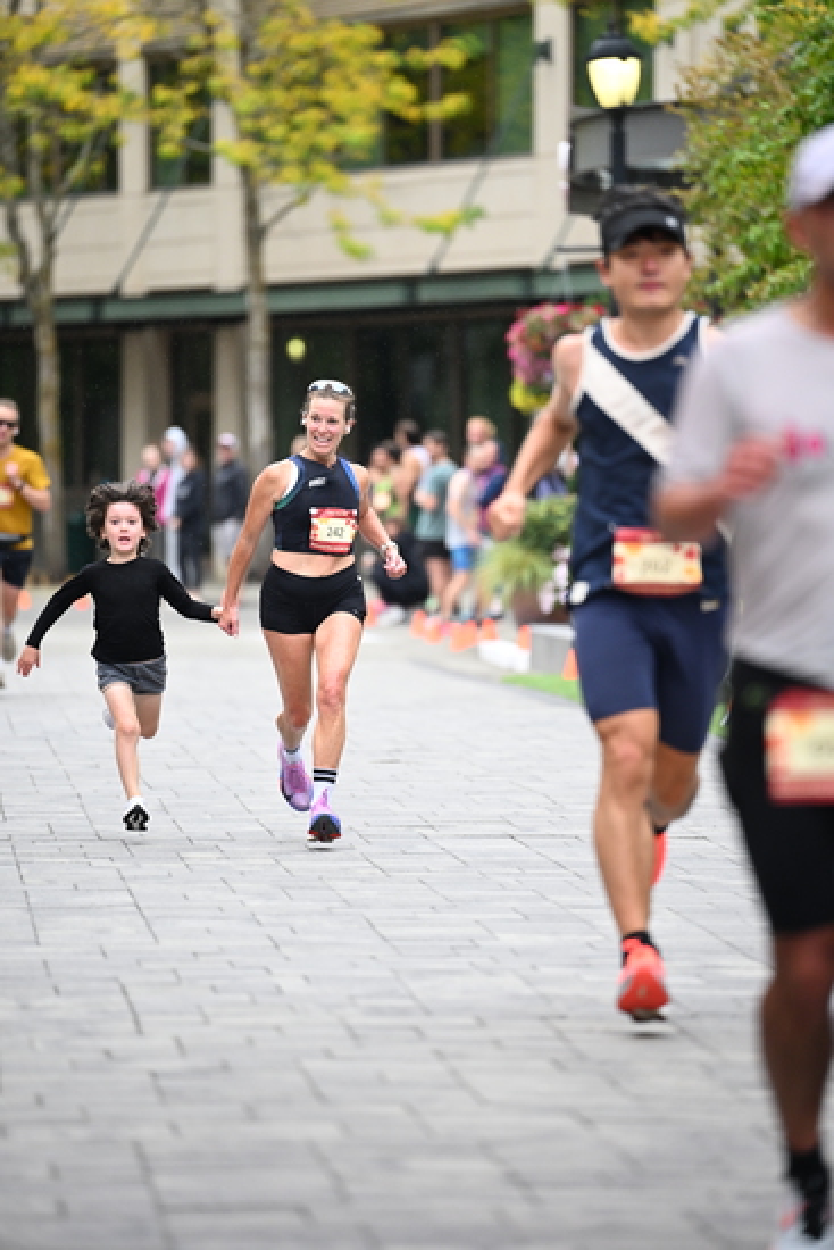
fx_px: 6945
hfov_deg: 6.9
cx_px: 417
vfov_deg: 10.3
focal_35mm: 200
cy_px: 625
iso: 1250
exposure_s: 1/1600
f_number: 2.8
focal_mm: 200
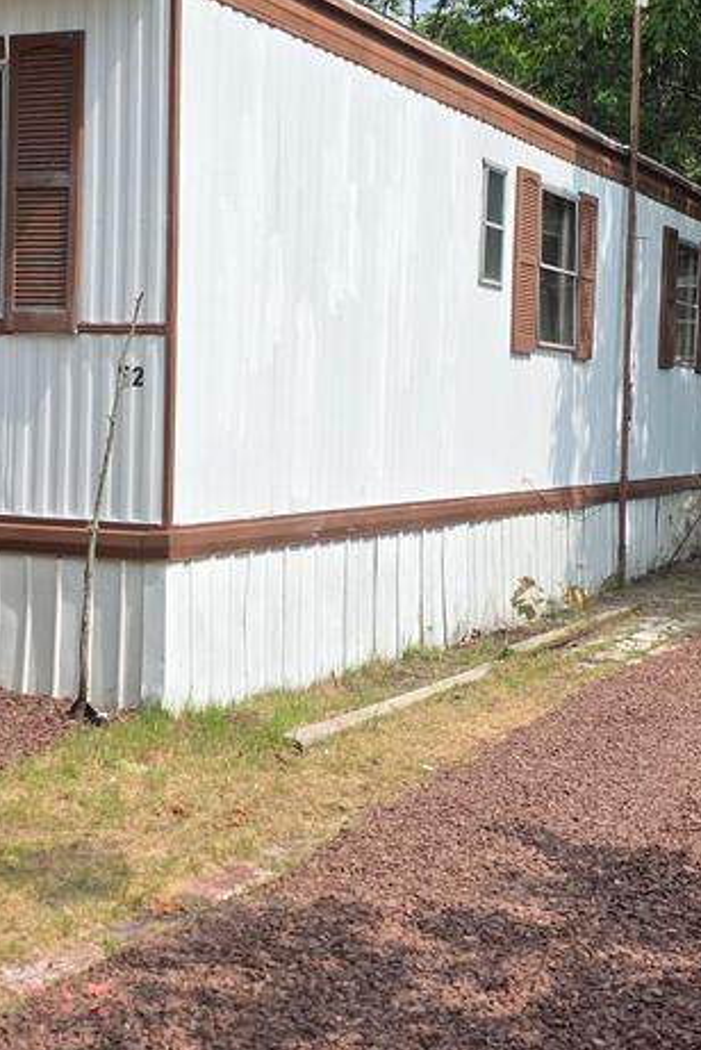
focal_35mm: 56
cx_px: 394
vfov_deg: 35.6
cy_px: 458
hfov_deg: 24.2
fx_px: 1633
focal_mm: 6.3
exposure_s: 1/5153
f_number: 1.7
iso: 80
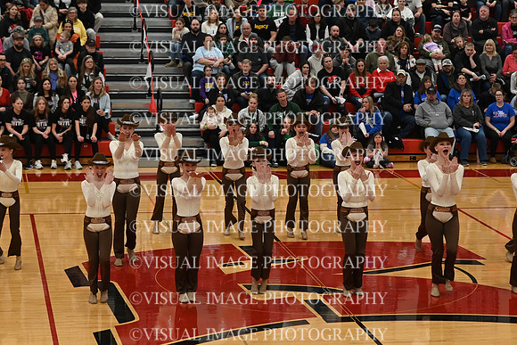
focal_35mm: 105
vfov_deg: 13.0
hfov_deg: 19.5
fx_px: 1508
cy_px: 172
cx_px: 258
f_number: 4
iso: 3200
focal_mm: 70
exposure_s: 1/400
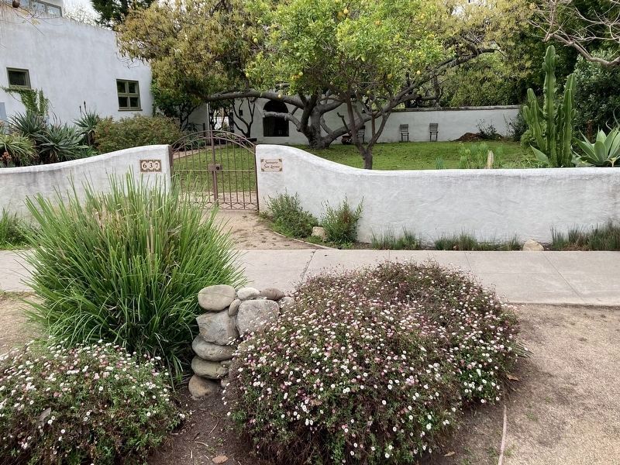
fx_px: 502
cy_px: 232
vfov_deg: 49.7
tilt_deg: -13.1
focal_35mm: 28
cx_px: 310
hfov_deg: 63.4
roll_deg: +1.9
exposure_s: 1/139
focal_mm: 3.99
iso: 20
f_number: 1.8
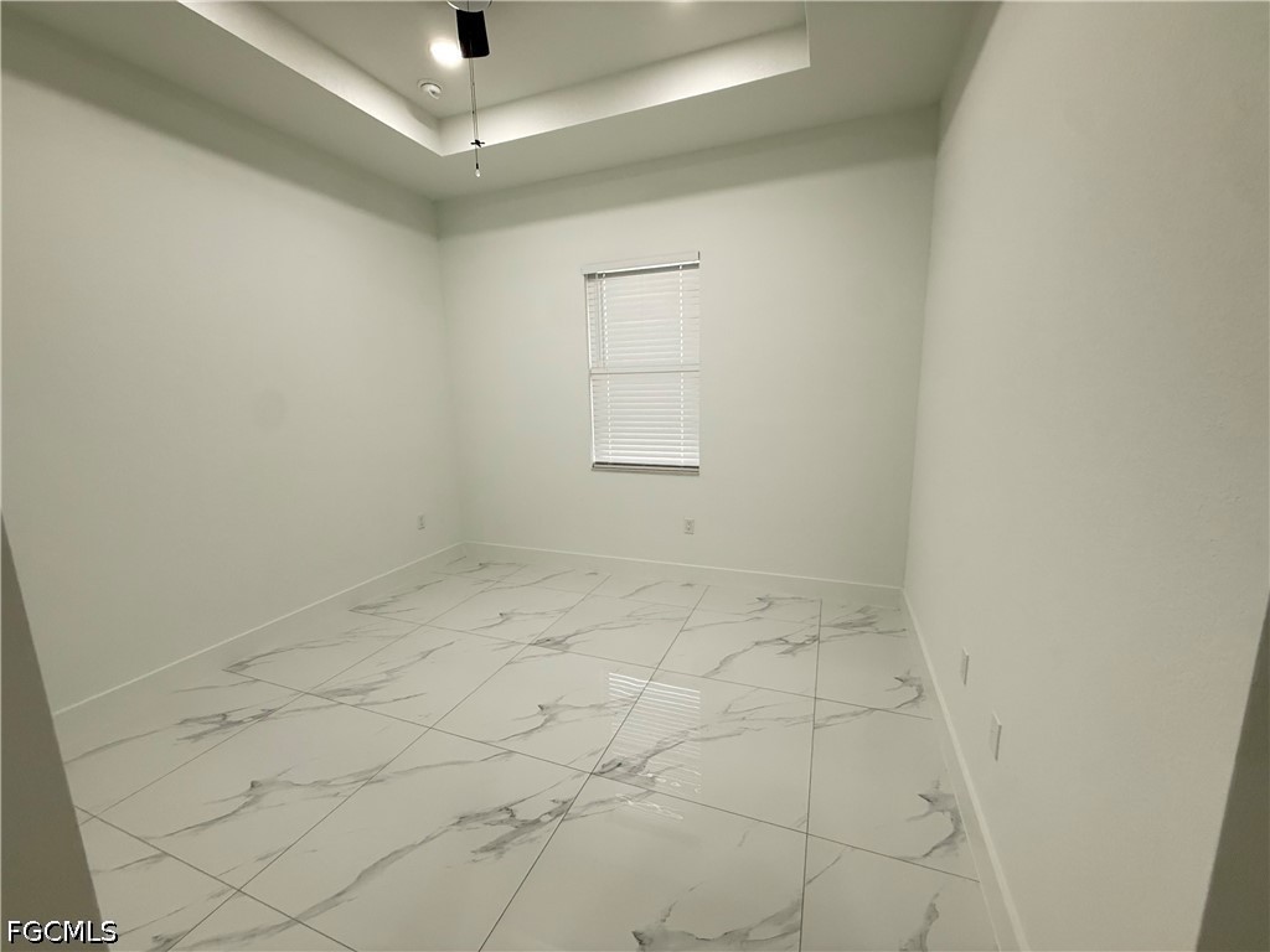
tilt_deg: -9.6
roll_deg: +1.5
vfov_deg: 85.7
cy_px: 476
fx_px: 514
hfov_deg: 102.1
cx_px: 635
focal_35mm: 14
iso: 250
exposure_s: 1/120
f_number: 2.2
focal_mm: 2.22
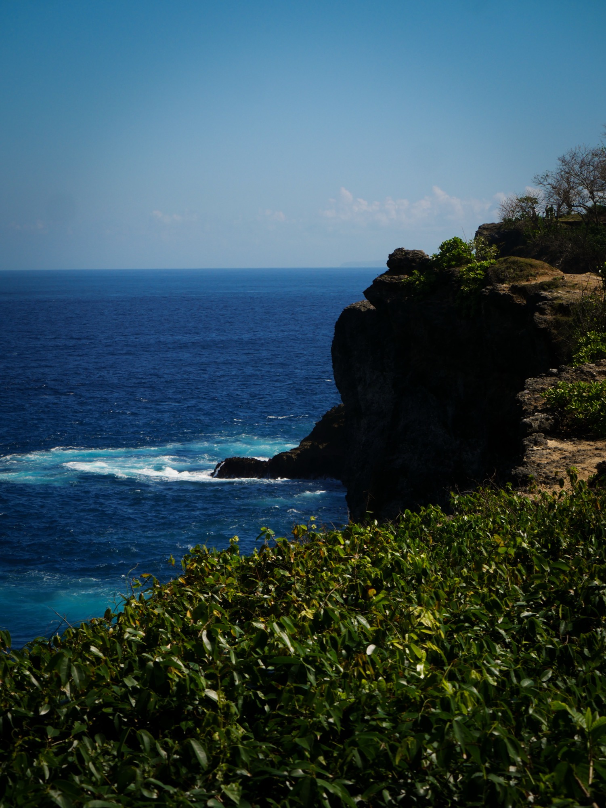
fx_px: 2100
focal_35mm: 90
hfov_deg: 16.4
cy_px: 404
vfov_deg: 21.8
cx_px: 303
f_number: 8
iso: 200
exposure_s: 1/640
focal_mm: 45
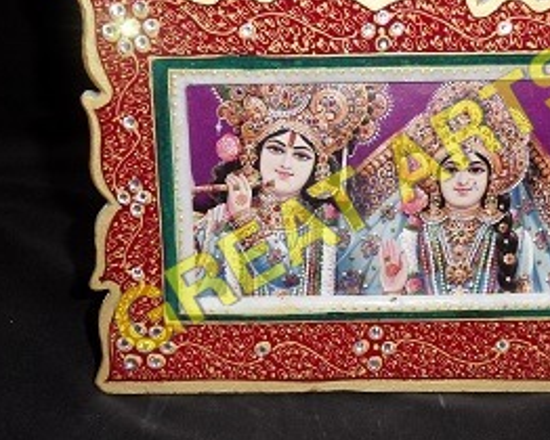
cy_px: 197
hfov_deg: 27.8
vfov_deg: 22.5
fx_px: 1108
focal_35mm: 68
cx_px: 354
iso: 200
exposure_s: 1/45
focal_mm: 9
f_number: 4.5
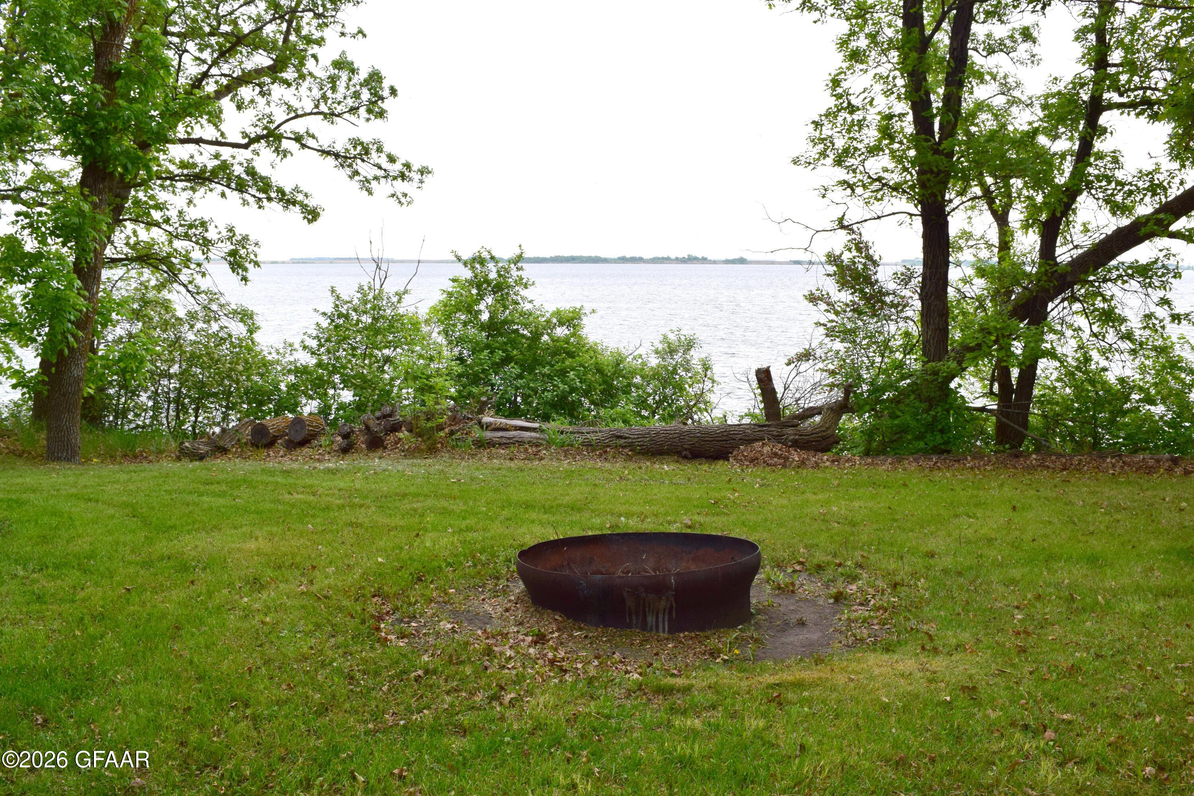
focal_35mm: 27
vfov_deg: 47.9
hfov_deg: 67.4
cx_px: 597
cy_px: 398
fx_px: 895
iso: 400
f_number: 10
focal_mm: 18
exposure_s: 1/200
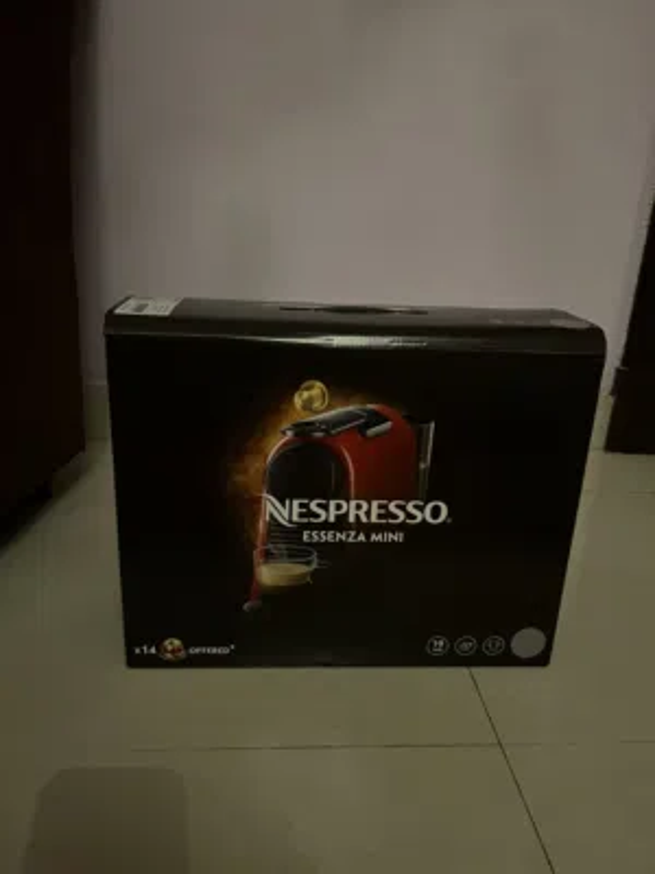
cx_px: 328
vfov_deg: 67.3
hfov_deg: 53.1
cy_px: 437
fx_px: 656
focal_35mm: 26
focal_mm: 5.7
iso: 1000
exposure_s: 1/24
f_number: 1.5
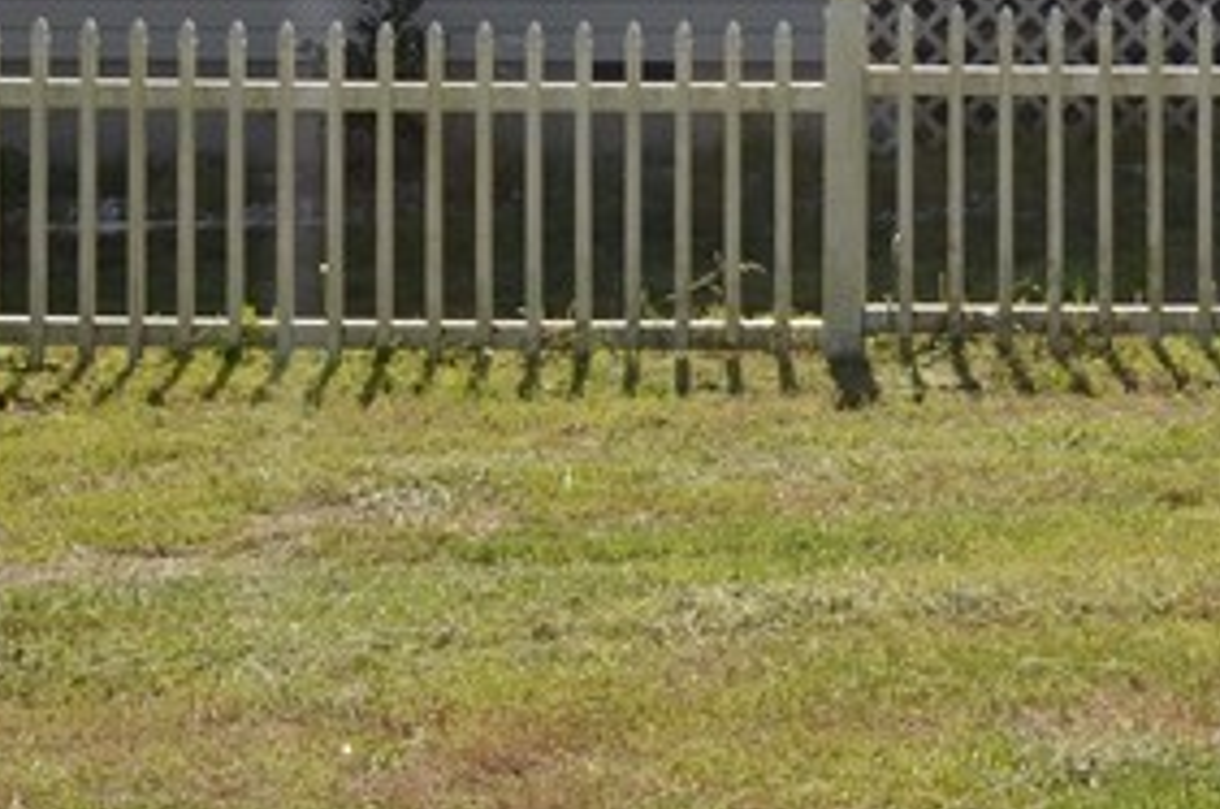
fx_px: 4702
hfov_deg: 14.3
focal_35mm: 139
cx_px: 1529
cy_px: -586
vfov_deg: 9.4
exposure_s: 1/200
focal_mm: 24
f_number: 9
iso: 100
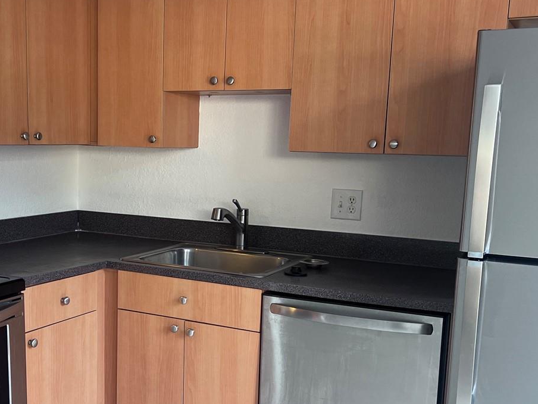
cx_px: 170
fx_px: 715
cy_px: 264
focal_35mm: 46
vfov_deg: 31.3
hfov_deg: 40.6
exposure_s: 1/121
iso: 125
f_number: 1.5
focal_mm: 5.7
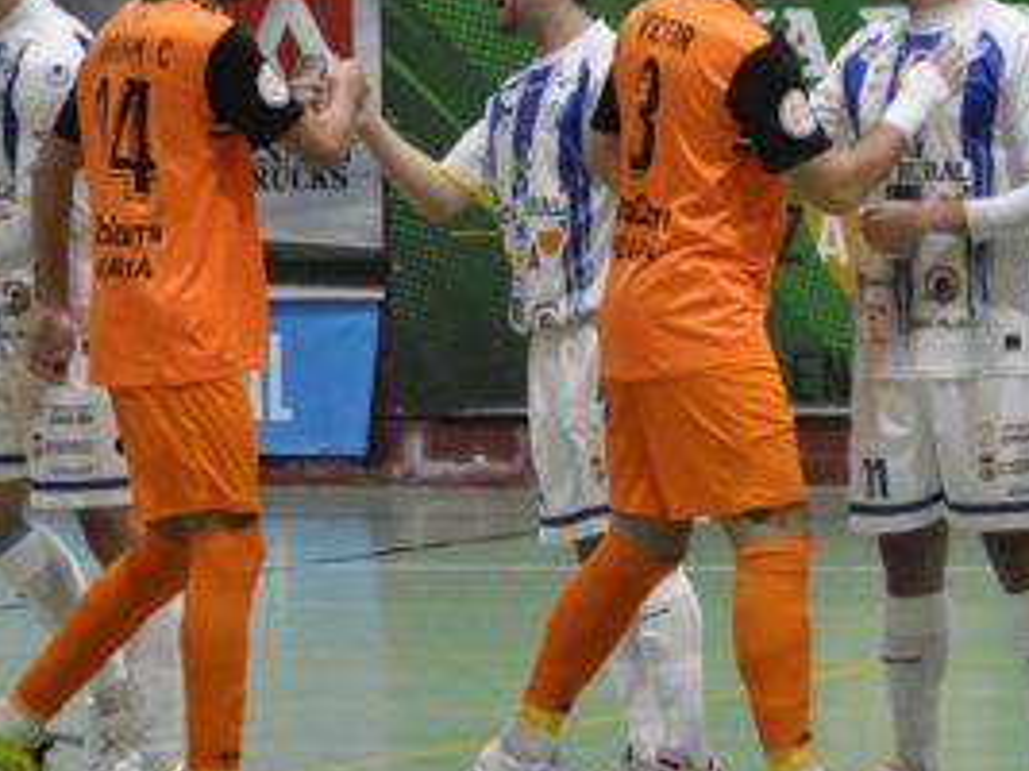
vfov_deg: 5.2
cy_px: 173
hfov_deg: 7.0
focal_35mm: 284
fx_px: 8438
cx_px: 701
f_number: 4
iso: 3200
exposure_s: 1/500
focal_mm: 70
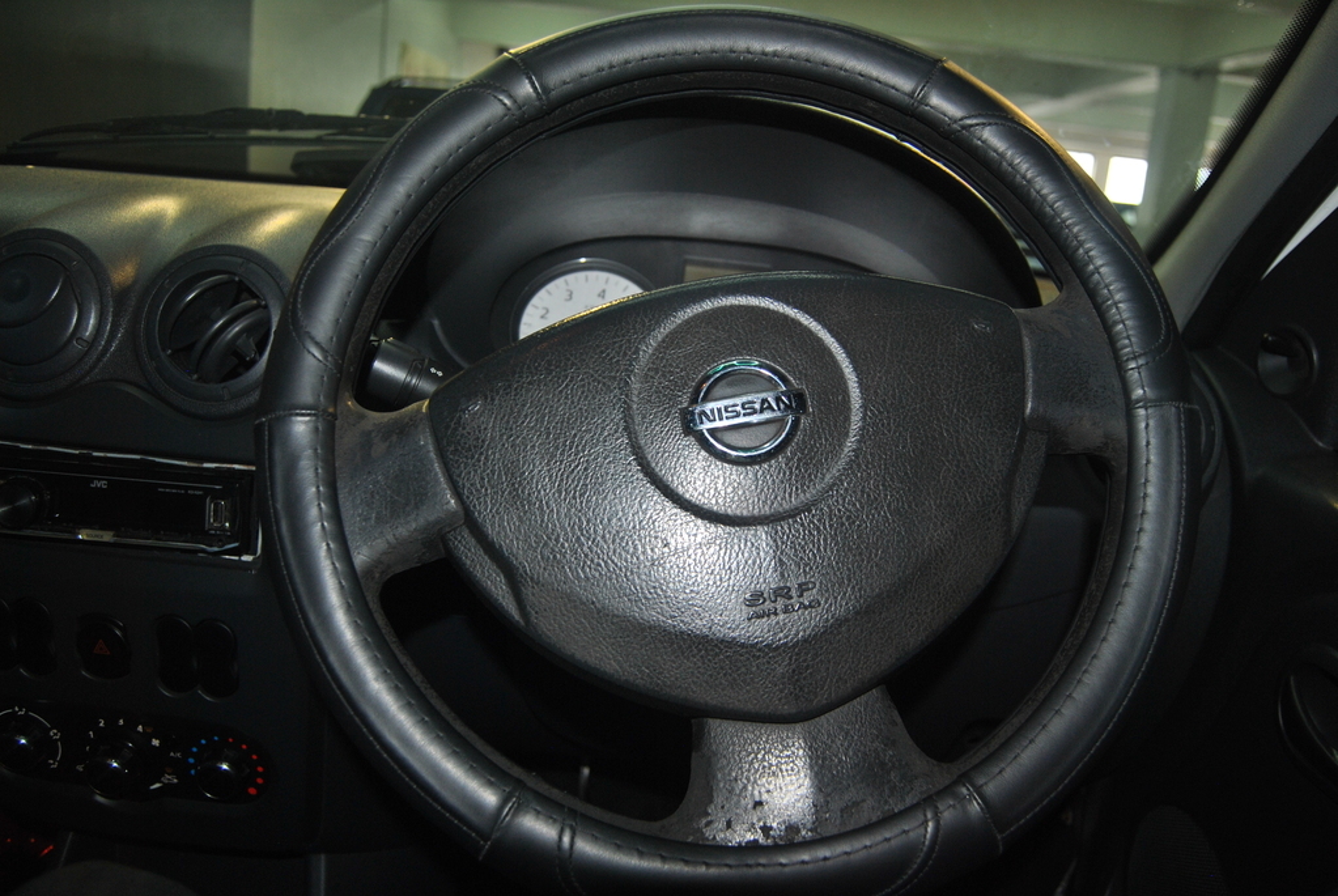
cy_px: 448
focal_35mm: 27
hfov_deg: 67.3
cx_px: 669
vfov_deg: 48.1
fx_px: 1005
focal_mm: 18
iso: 200
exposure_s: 1/60
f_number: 3.5
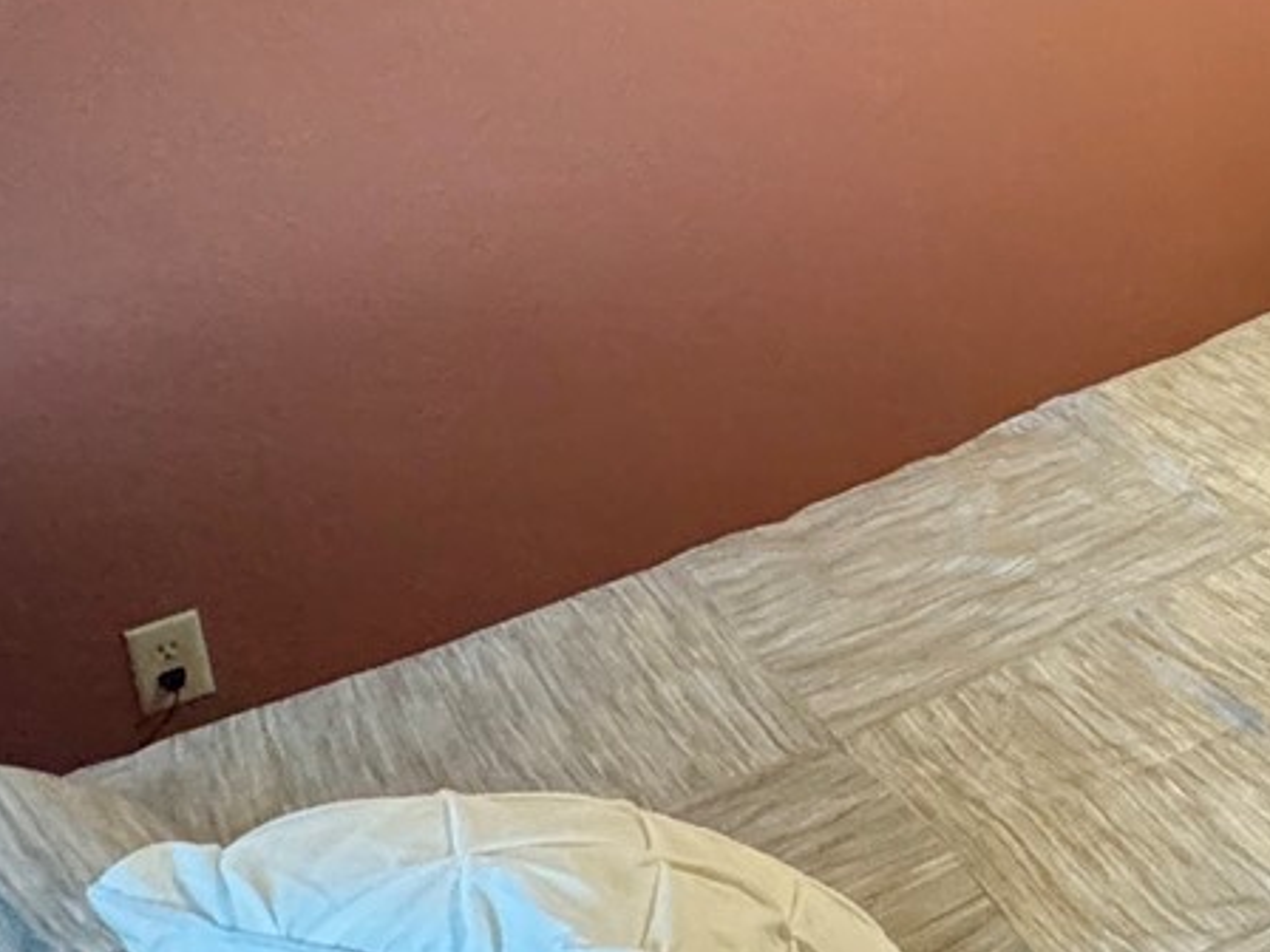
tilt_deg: -12.4
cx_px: 1624
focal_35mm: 50
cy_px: -17
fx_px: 1834
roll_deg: +2.5
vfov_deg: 27.3
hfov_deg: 30.6
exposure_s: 1/60
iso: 500
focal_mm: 2.22
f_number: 2.2
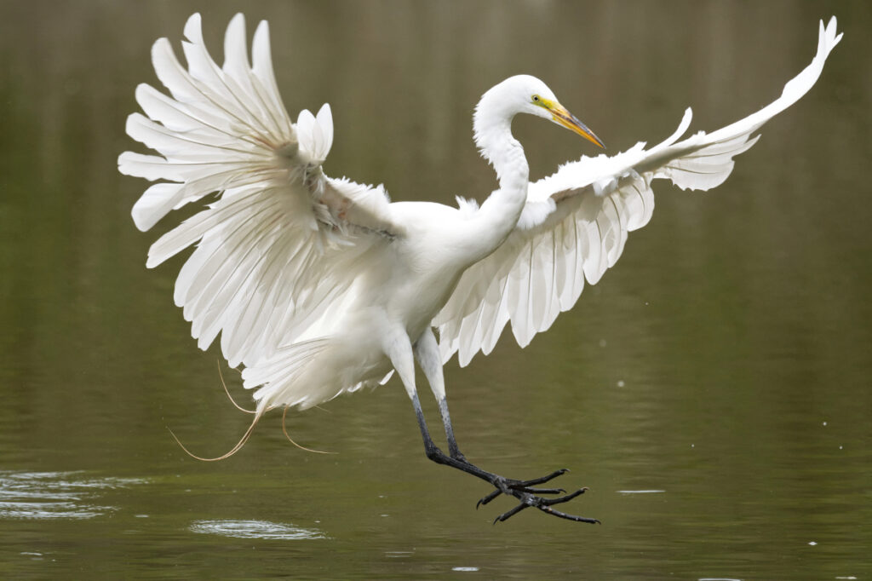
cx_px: 436
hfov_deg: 2.8
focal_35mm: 750
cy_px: 290
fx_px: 18160
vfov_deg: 1.8
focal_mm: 500
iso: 320
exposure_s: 1/2000
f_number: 6.3
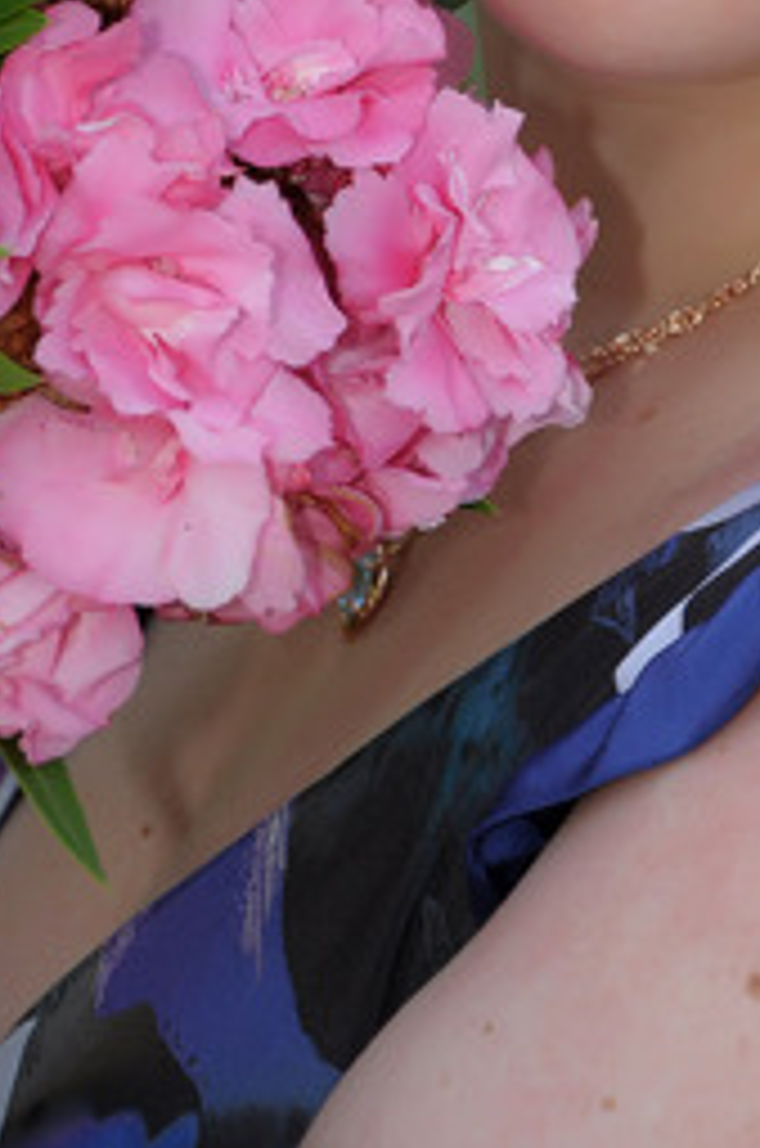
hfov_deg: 3.7
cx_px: 758
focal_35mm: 371
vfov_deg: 5.5
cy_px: -198
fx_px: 11801
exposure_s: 1/125
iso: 200
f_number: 5.6
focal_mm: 105
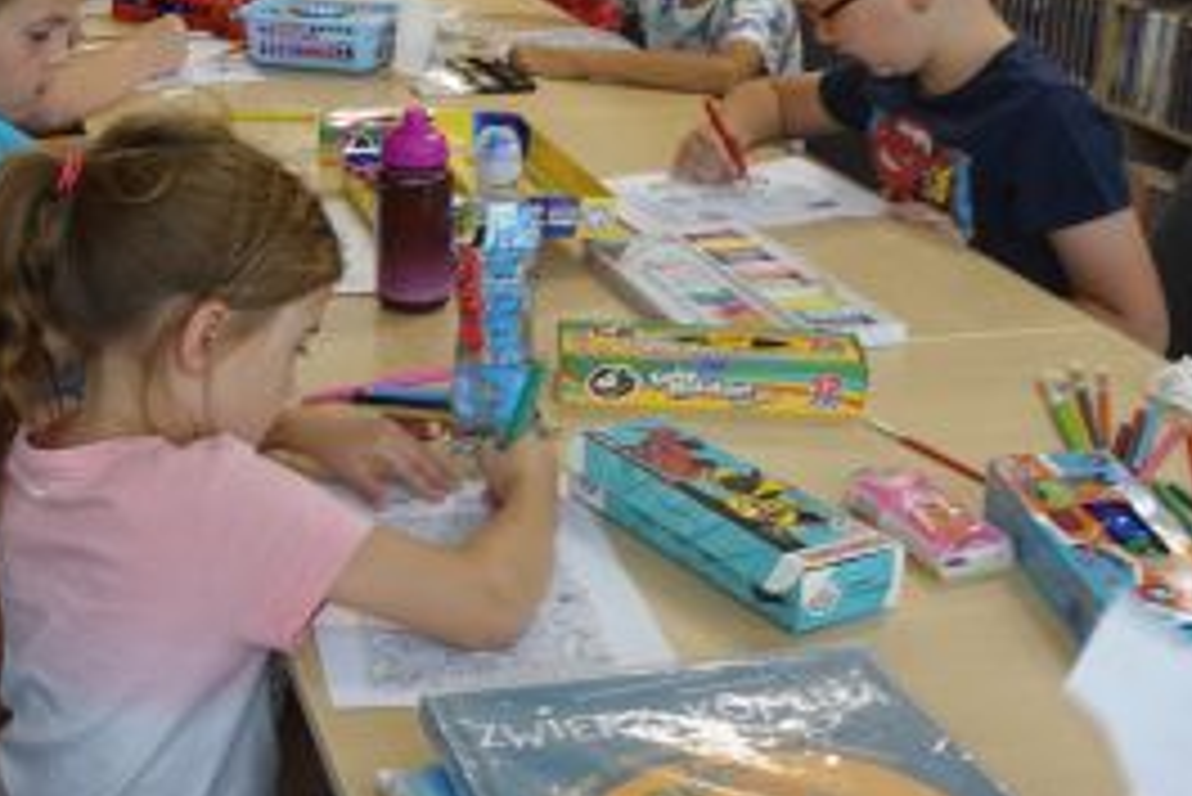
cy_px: 191
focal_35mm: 58
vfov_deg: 23.2
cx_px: 229
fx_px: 1921
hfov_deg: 33.4
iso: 125
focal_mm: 8.8
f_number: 2.8
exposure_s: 1/30
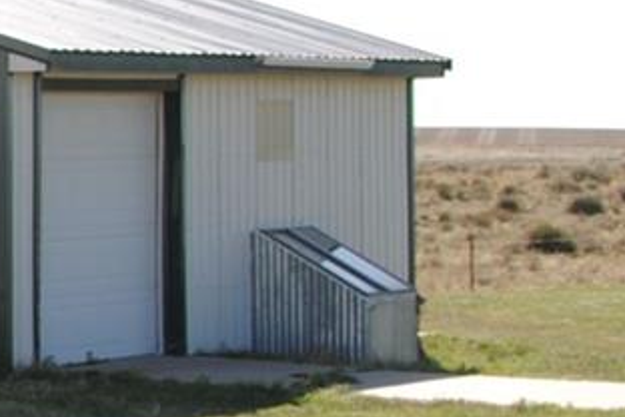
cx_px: -865
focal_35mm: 208
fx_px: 3603
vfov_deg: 6.6
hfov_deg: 9.0
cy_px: 319
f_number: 7.1
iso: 100
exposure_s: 1/200
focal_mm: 27
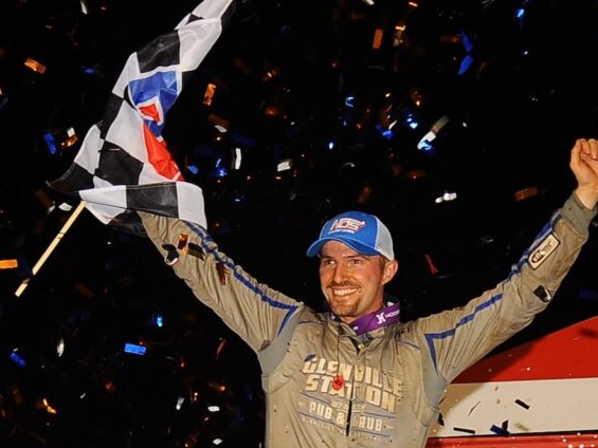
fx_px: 1175
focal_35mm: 68
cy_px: 228
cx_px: 350
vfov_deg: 21.6
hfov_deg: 28.5
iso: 200
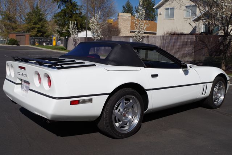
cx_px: 116
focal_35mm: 36
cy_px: 78
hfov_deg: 53.1
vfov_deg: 36.9
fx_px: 232
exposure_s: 1/400
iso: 100
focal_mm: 24.38
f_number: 9
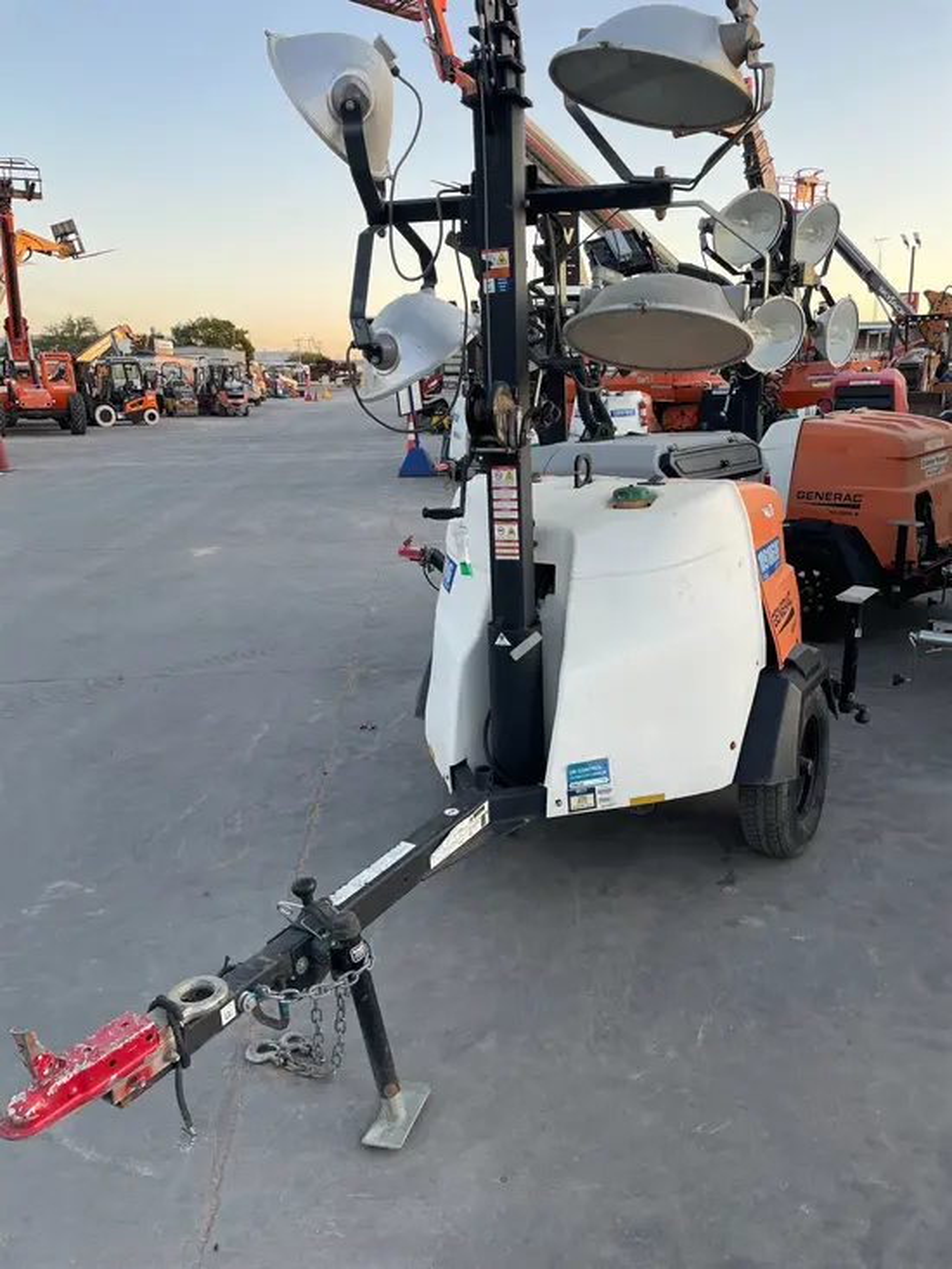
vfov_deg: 67.3
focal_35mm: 26
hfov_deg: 53.1
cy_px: 634
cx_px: 476
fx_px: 953
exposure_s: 1/121
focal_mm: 4.2
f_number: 1.6
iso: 50
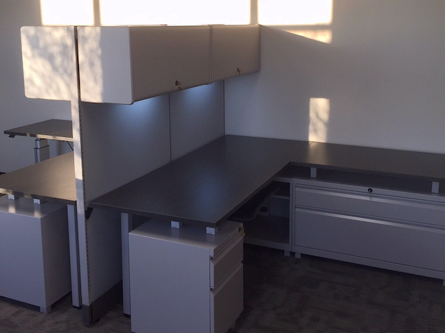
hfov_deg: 61.7
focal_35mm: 29
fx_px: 373
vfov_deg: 48.2
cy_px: 166
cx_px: 222
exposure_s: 1/120
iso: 40
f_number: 2.2
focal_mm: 4.15
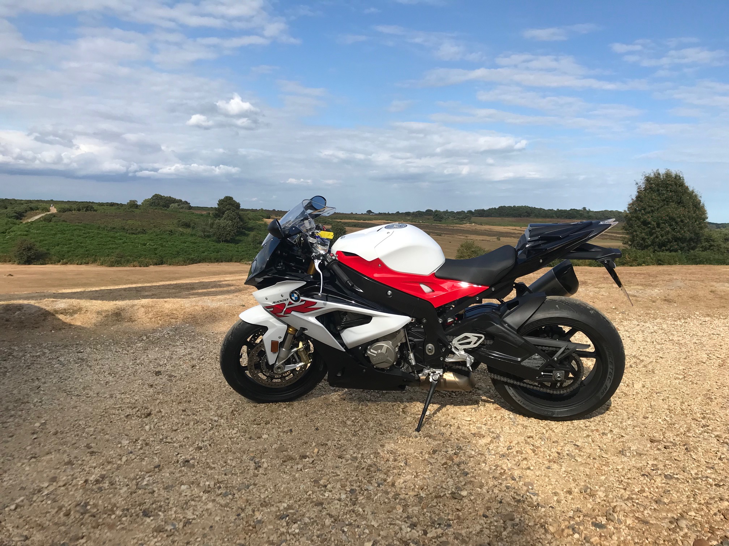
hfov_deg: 63.4
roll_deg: -0.7
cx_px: 364
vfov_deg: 49.7
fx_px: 590
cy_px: 273
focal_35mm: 28
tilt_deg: -5.2
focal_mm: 3.99
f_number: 1.8
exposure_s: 1/2336
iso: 20
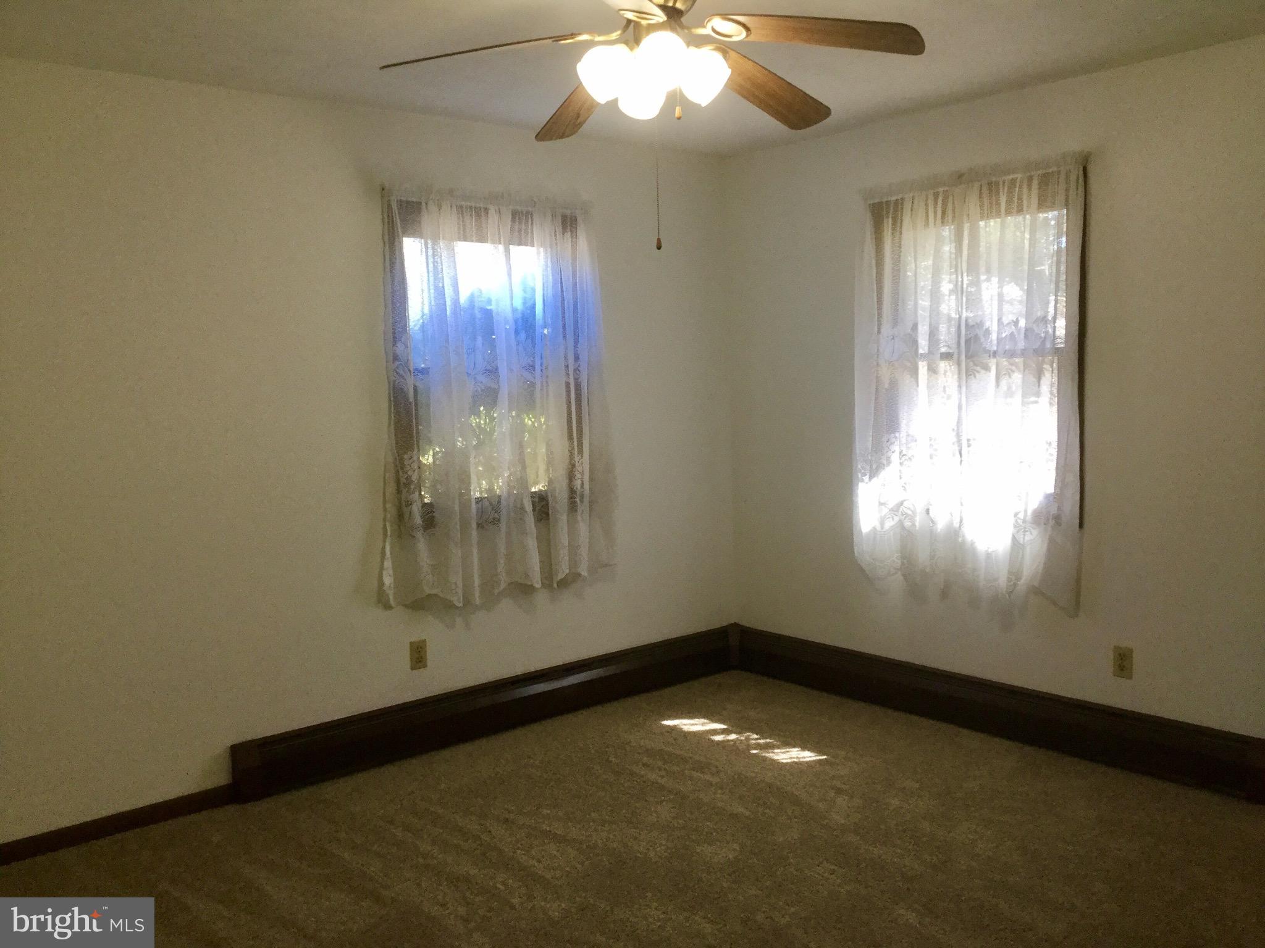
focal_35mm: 31
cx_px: 632
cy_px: 474
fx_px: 1133
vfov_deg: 45.4
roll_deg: +2.1
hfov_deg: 58.4
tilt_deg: -6.0
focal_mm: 3.3
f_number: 2.4
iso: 64
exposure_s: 1/30
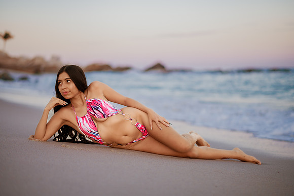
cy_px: 98
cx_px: 147
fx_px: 474
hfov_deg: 34.5
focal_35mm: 58
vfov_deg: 23.4
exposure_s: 1/1000
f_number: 1.4
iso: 250
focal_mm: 58
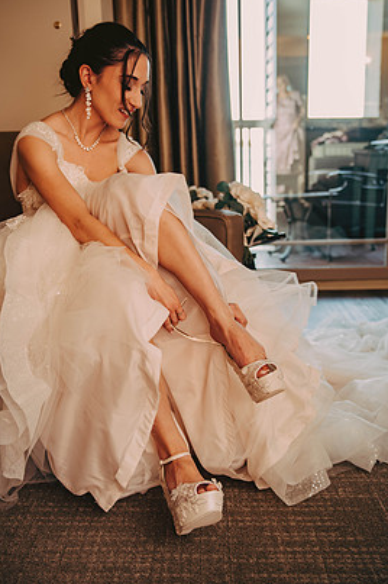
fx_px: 615
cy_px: 296
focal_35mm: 38
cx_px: 191
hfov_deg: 35.0
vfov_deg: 50.7
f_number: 2.8
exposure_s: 1/125
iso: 400
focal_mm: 34
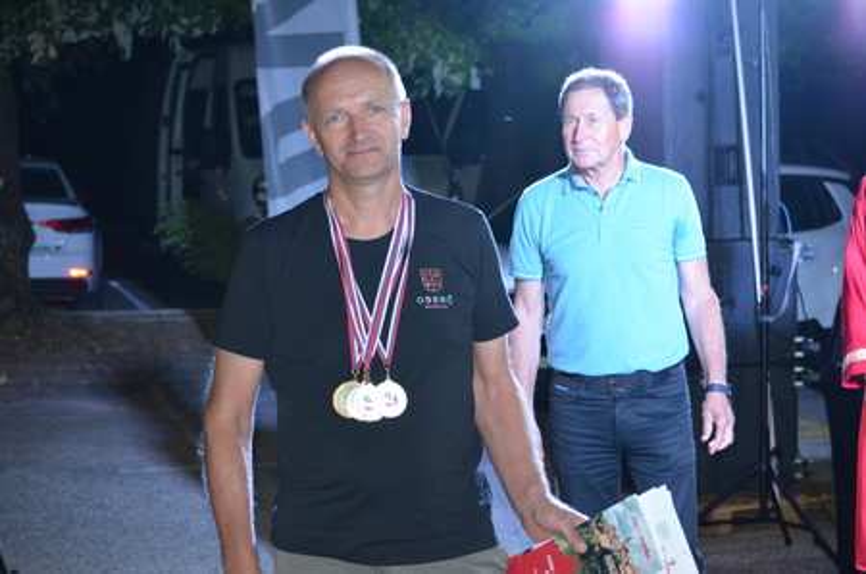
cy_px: 287
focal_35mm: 82
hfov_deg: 24.7
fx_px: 1980
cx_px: 433
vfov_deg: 16.5
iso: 1800
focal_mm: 55
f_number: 4.5
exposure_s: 1/60
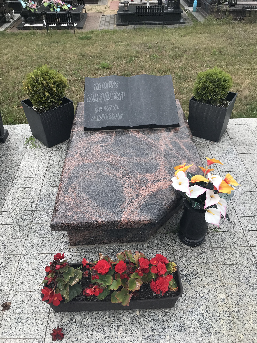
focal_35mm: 28
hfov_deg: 49.7
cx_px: 128
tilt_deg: -39.2
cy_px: 172
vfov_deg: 63.4
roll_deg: +1.7
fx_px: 277
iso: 20
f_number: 1.8
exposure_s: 1/1140
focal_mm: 3.99
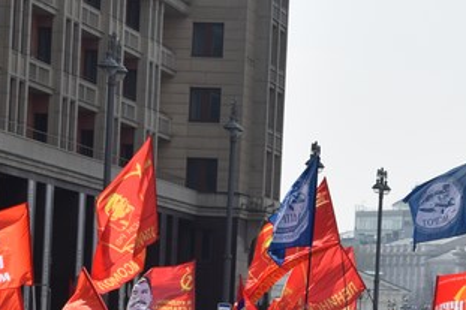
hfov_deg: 8.7
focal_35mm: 237
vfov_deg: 5.8
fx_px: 3066
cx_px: 225
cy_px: 294
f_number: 10
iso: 100
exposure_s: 1/200
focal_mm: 48
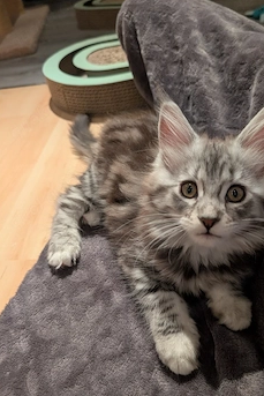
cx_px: 157
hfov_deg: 44.8
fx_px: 319
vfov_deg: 63.5
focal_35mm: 29
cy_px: 214
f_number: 1.68
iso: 1102
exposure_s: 1/100
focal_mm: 6.9
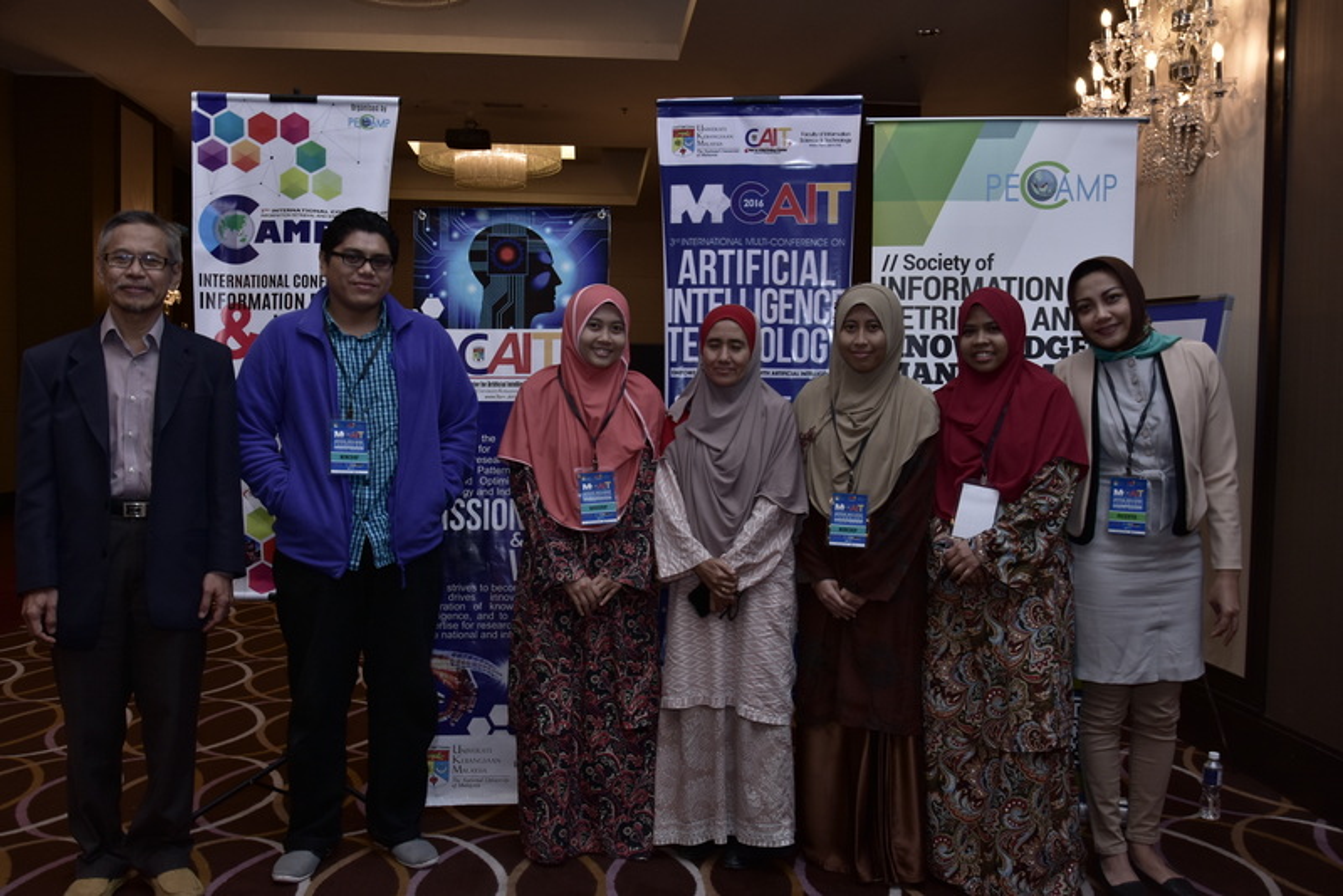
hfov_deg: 59.5
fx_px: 1175
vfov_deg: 41.7
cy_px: 448
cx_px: 672
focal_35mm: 32
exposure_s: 1/50
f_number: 6.3
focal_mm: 21
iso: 320
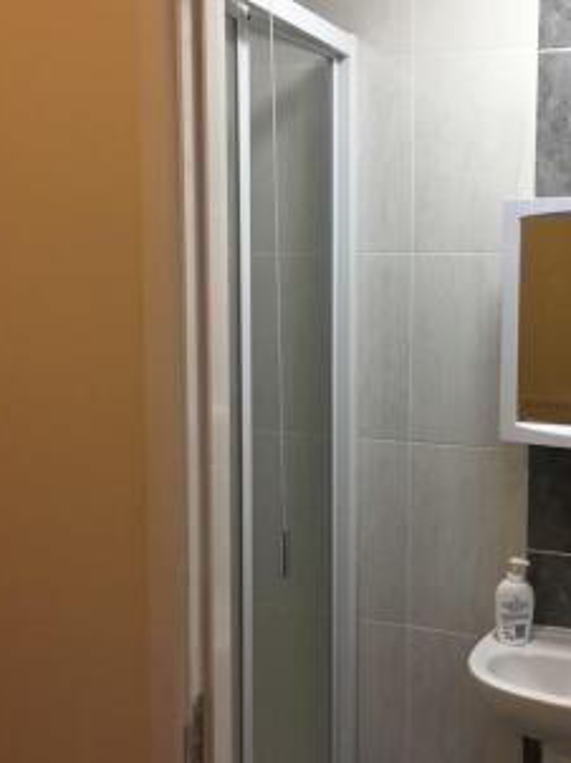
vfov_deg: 44.8
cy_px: 350
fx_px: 925
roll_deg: -1.3
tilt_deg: -4.5
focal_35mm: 42
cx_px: 384
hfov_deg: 34.0
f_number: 2.2
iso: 32
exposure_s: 1/33
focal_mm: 4.15
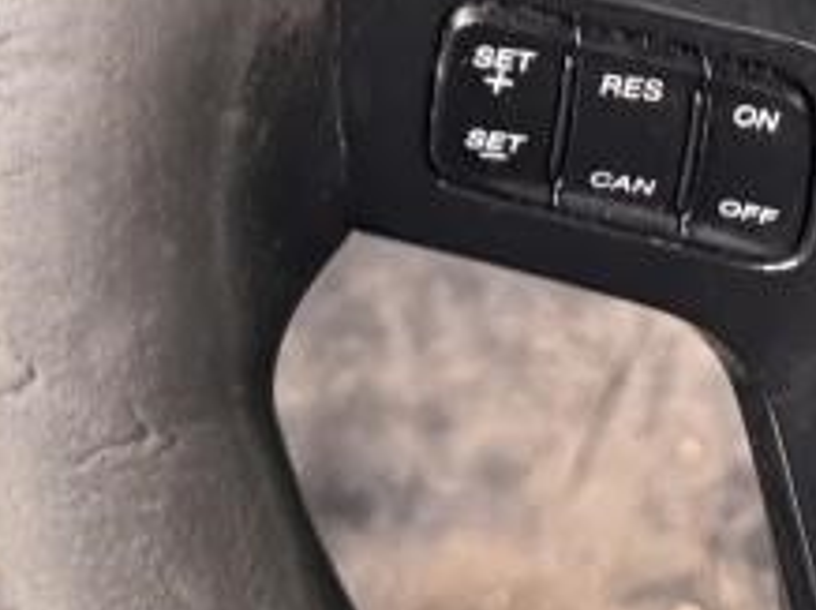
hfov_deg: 13.3
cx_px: 1209
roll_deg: -15.6
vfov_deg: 10.0
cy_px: -453
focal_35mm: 141
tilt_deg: -40.3
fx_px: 3320
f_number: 1.78
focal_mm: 6.76
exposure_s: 1/60
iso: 400
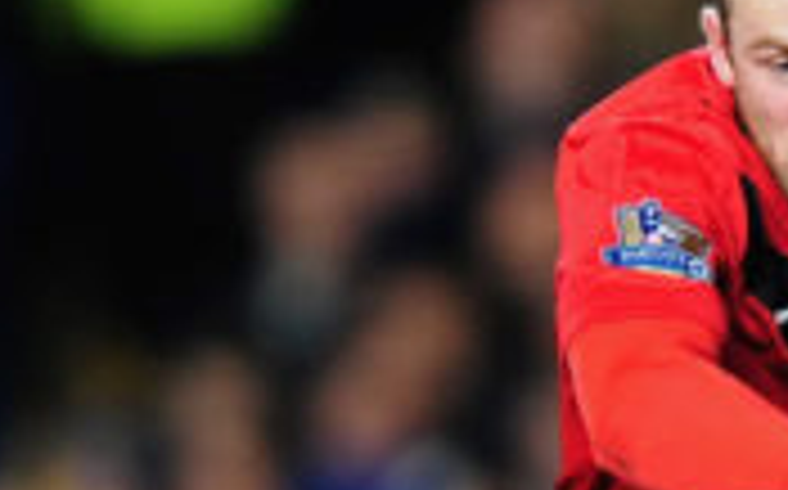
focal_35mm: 1747
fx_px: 37482
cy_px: 771
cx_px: 1378
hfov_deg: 1.2
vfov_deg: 0.8
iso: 2000
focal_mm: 400
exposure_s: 1/800
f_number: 2.8
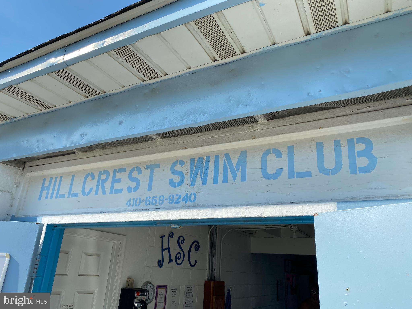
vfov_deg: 53.1
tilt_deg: +20.4
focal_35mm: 26
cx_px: 206
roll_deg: -3.6
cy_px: 154
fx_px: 309
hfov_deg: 67.3
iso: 32
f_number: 1.8
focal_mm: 4.25
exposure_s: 1/2410
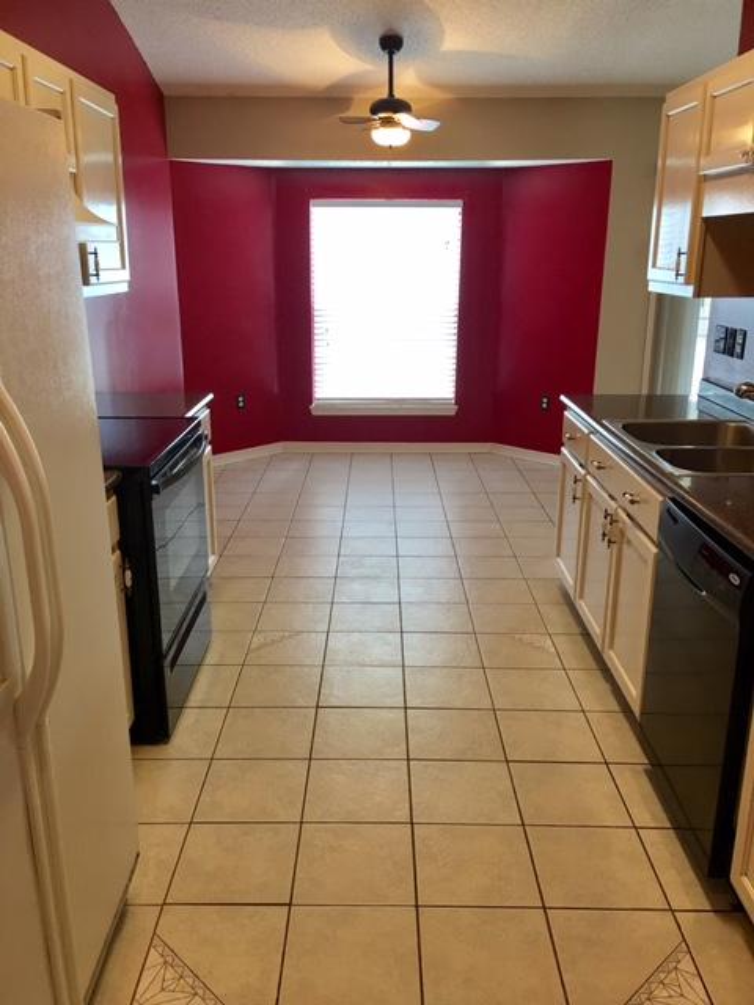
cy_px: 502
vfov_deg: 61.7
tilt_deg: -15.1
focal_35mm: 29
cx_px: 377
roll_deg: -0.7
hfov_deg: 48.2
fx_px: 842
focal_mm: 4.15
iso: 32
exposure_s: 1/15
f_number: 2.2
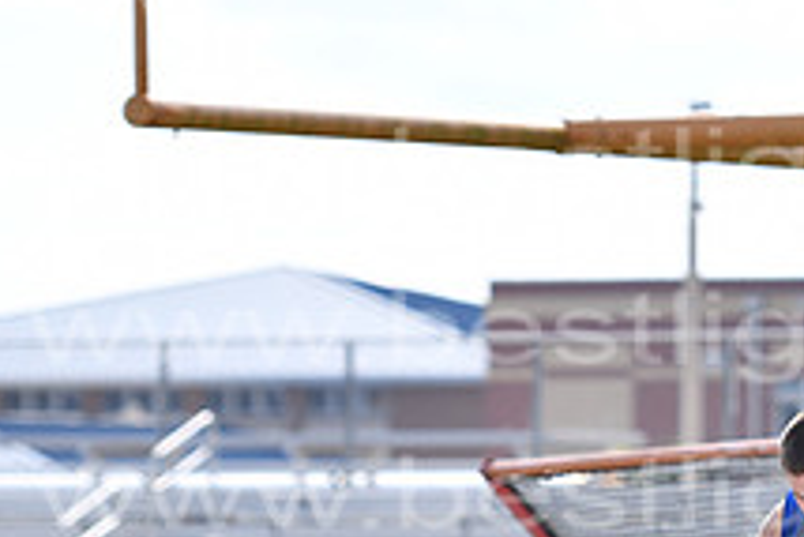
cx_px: 894
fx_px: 10906
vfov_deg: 2.8
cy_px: 584
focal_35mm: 488
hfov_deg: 4.2
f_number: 4
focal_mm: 120
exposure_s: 1/2000
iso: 200
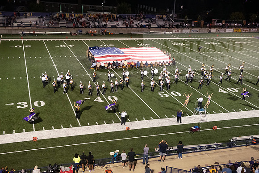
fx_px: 324
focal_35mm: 45
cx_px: 130
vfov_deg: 29.9
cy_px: 86
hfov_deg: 43.6
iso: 5000
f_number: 4.5
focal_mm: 45
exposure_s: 1/320
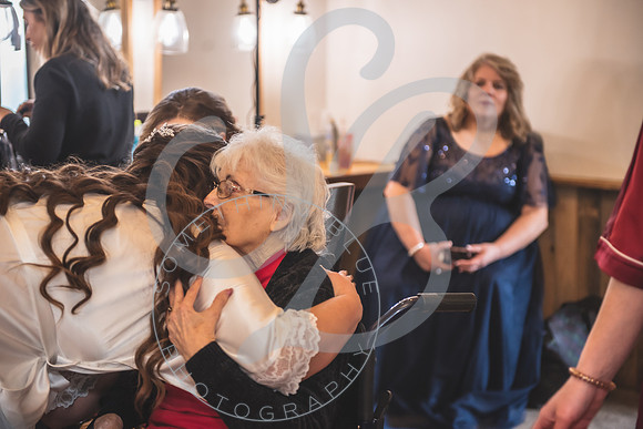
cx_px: 322
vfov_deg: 19.5
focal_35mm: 70
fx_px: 1251
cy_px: 214
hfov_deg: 28.8
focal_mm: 70
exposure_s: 1/125
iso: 800
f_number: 2.8
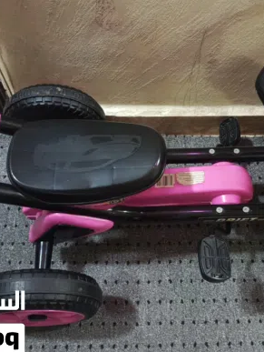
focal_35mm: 38
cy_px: 159
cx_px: 161
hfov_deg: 37.6
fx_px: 386
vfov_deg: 48.9
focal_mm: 5.25
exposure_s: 1/33.3
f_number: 1.75
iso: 5021
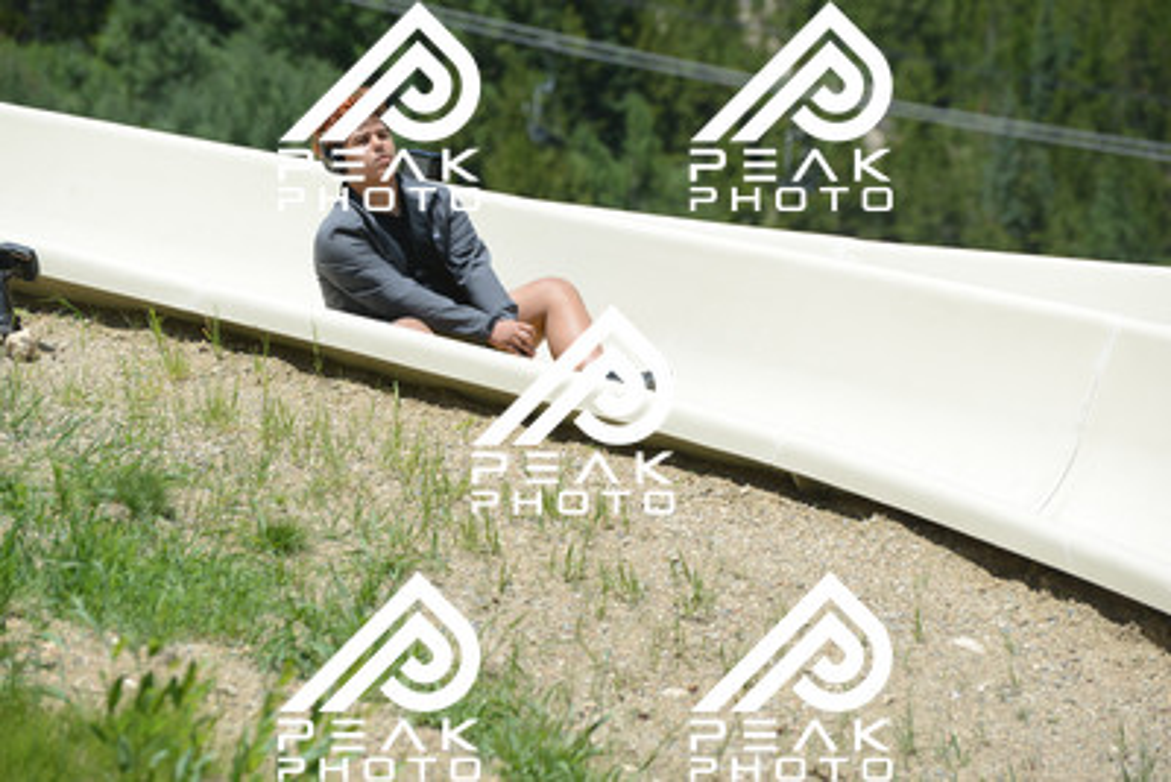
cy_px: 391
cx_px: 586
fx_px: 6345
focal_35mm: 195
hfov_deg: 10.5
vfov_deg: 7.0
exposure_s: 1/1250
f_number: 6.3
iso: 400
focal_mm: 195
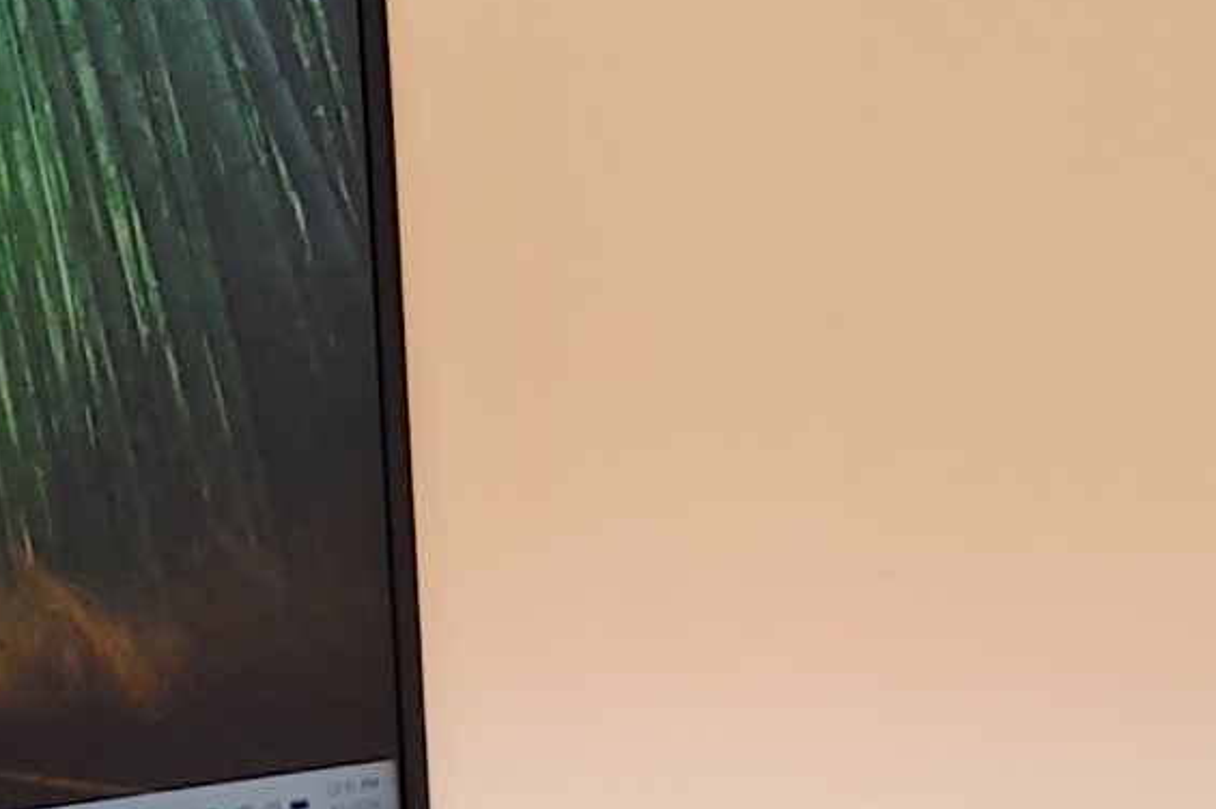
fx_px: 4118
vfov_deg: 11.1
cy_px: 785
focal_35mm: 122
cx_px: -69
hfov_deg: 16.4
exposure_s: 1/120
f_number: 1.8
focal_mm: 4.36
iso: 100
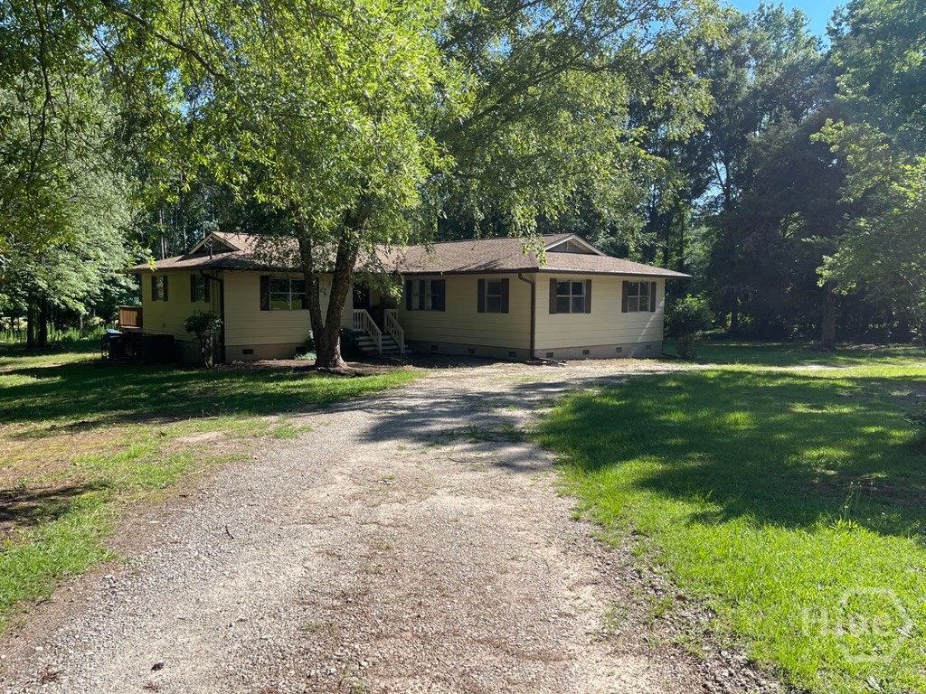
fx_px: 669
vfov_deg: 54.9
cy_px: 347
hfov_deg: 69.4
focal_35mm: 25
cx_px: 463
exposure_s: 1/1534
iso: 32
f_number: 1.6
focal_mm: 5.1
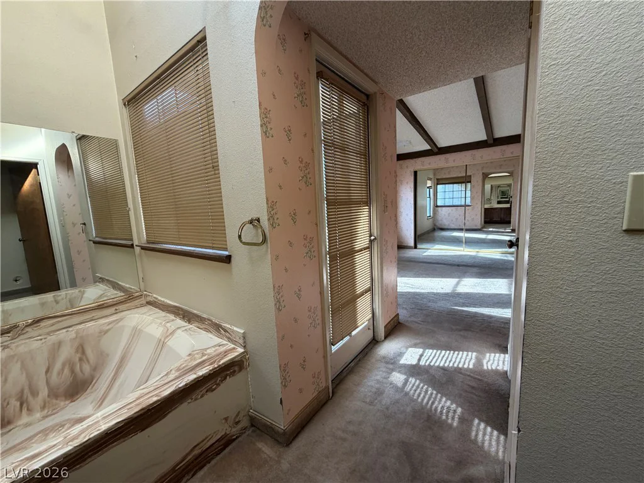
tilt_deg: -7.6
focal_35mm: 14
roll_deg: +3.1
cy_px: 242
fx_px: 260
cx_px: 322
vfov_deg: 85.7
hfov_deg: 102.1
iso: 250
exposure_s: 1/121
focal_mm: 2.22
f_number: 2.2
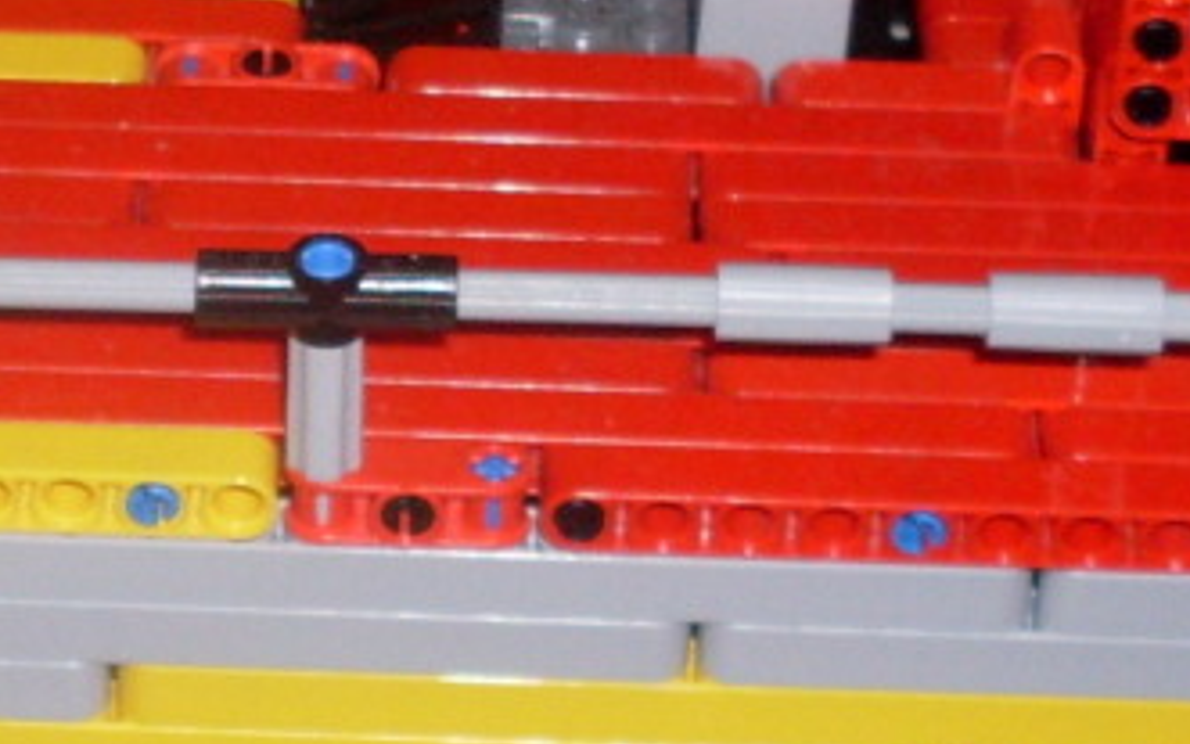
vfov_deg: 8.4
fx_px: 5060
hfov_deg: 13.3
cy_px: 367
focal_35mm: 156
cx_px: 111
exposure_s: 1/45
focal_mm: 6.3
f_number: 2.8
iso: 100
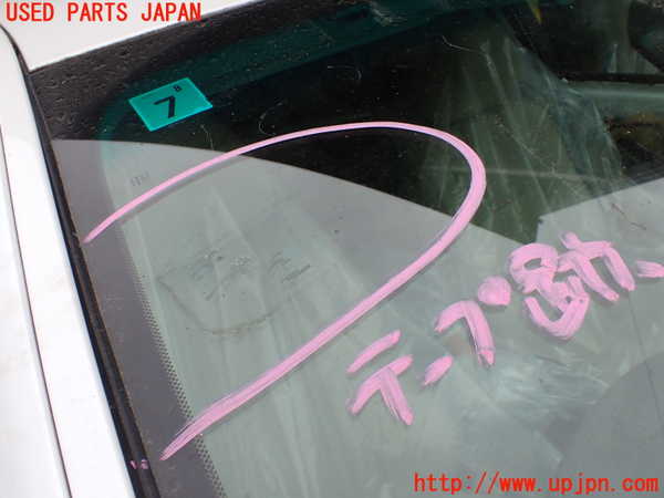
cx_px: 332
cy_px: 249
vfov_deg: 46.8
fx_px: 575
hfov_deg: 60.0
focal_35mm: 30
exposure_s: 1/320
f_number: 3.2
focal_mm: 5.4
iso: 100
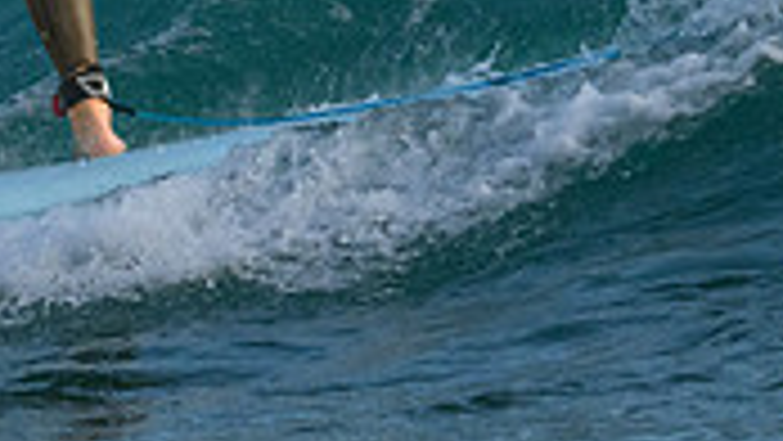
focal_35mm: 1309
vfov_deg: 0.9
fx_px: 27186
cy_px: -427
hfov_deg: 1.6
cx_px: -388
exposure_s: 1/2000
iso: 4000
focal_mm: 350
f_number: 11
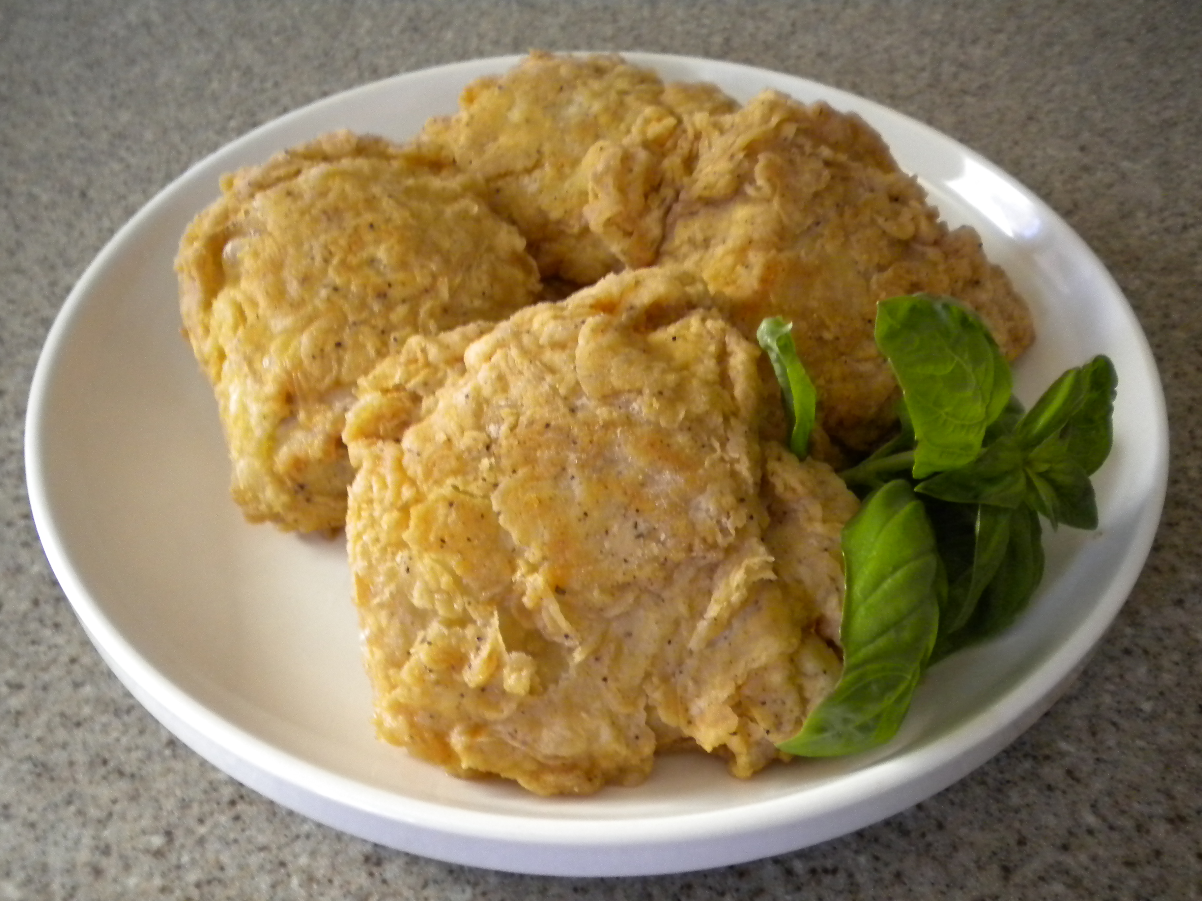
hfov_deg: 52.6
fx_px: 1215
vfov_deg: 40.7
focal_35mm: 35
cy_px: 450
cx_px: 601
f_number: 3.1
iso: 400
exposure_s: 1/25
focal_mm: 6.3
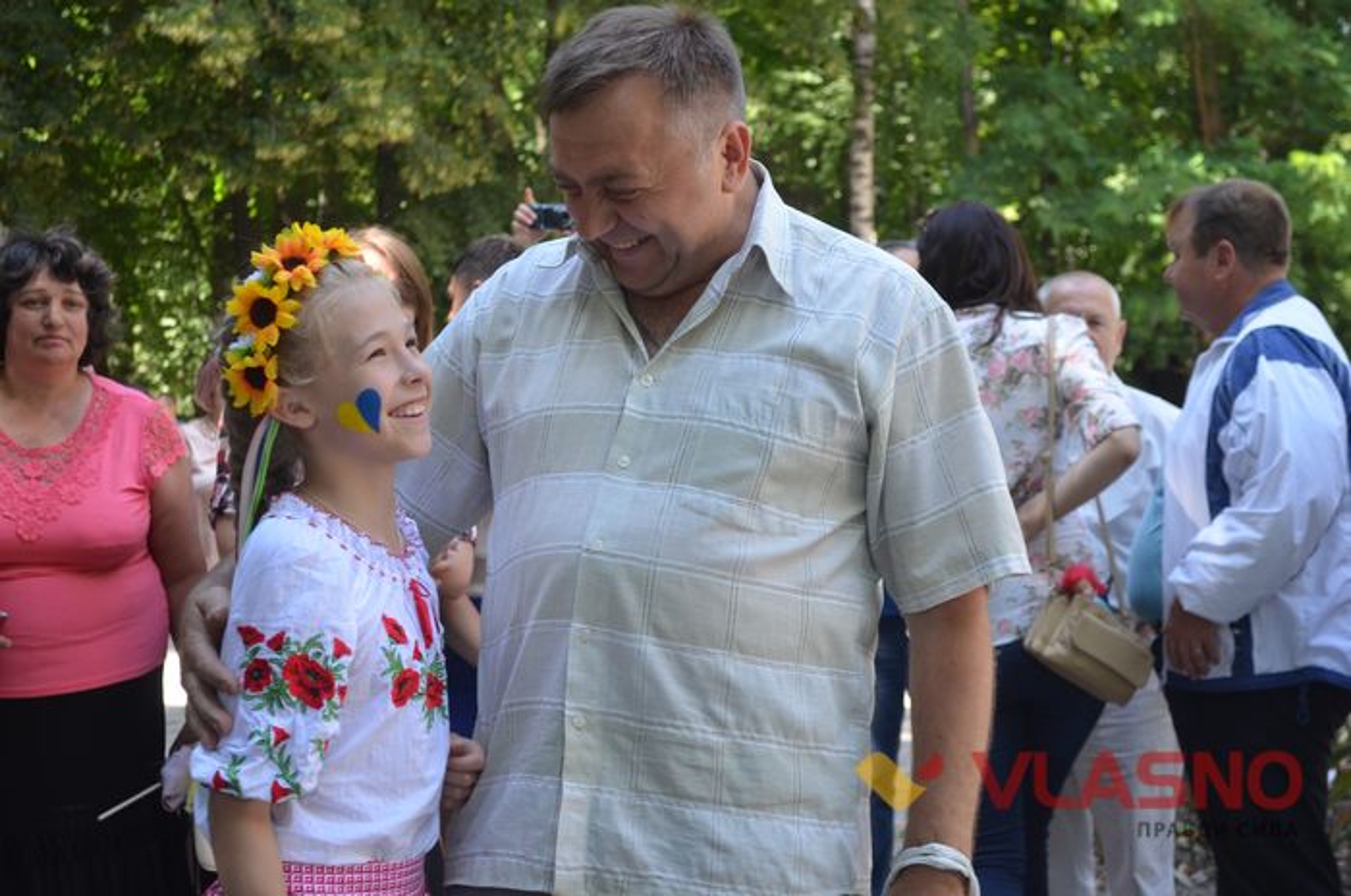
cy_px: 448
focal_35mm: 72
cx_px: 676
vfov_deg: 18.9
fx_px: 2697
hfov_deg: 28.1
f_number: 5.6
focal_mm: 48
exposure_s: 1/125
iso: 400
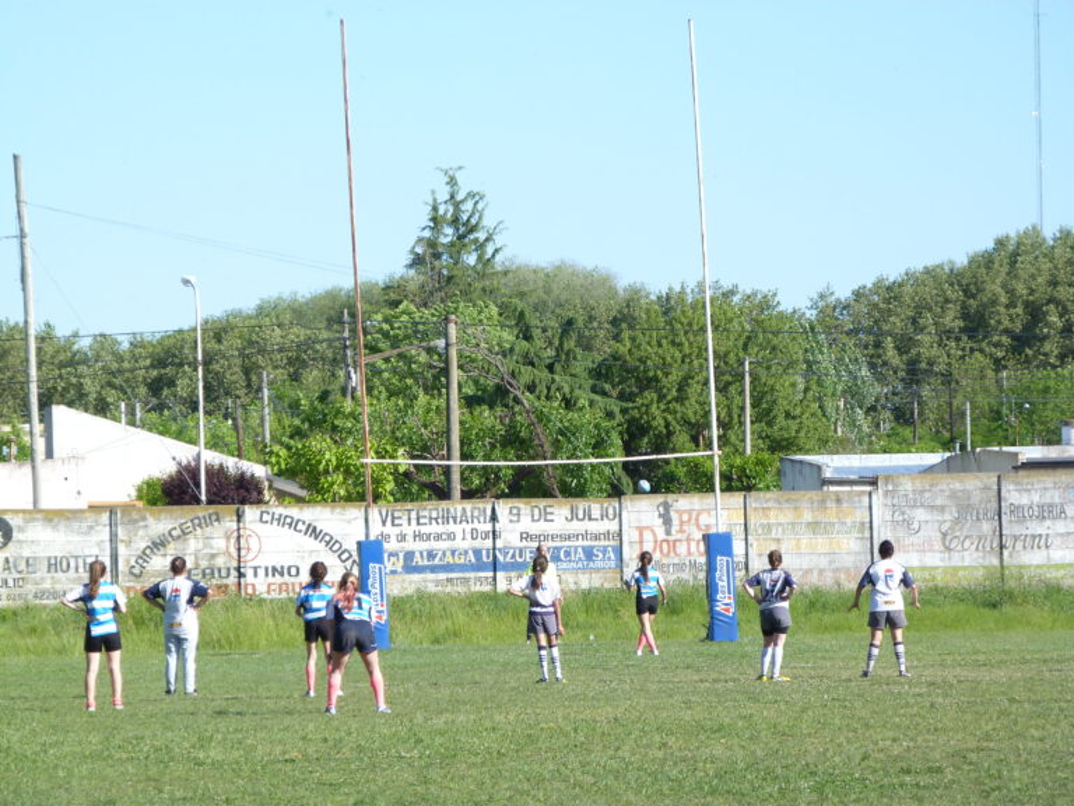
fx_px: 6484
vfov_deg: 7.1
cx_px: 537
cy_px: 403
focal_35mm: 209
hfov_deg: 9.5
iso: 125
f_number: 3.9
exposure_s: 1/500
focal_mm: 37.7
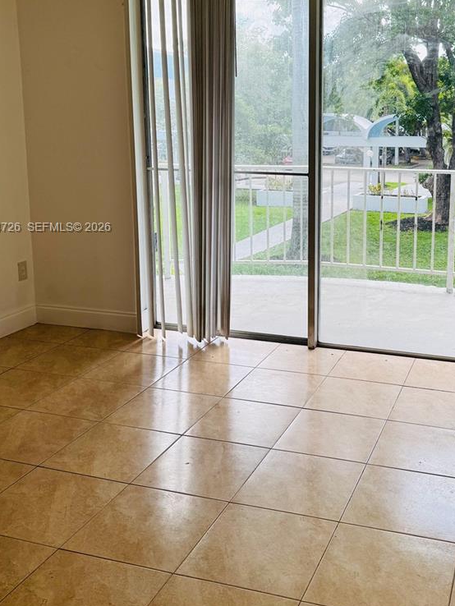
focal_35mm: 39
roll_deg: -0.6
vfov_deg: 47.4
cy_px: 228
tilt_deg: -9.3
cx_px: 329
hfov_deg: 36.2
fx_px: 683
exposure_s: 1/723
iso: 80
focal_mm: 6.76
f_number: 1.78
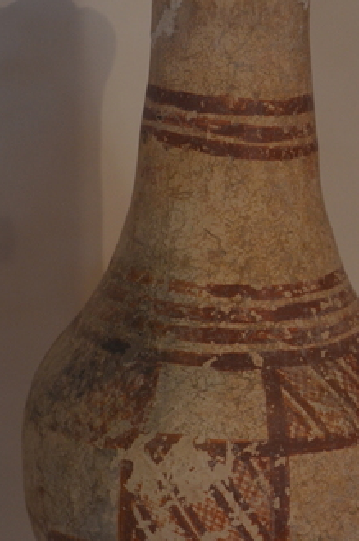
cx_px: 248
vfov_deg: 11.0
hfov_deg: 7.3
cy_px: 379
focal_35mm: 187
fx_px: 2806
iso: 800
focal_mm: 62
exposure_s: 1/20
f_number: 5
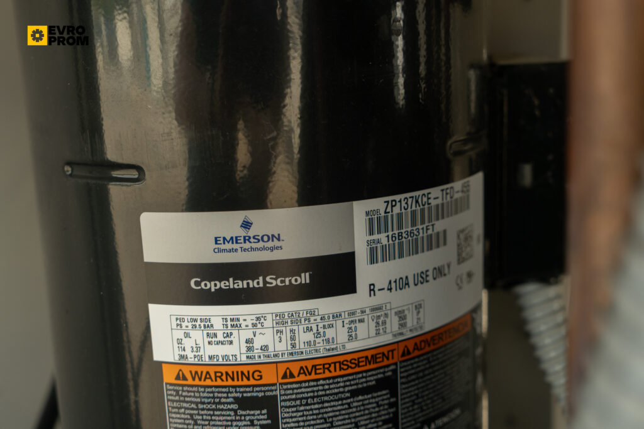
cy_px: 214
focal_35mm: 43
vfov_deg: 31.2
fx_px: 769
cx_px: 322
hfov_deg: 45.4
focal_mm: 43
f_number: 4.5
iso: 125
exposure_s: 1/160
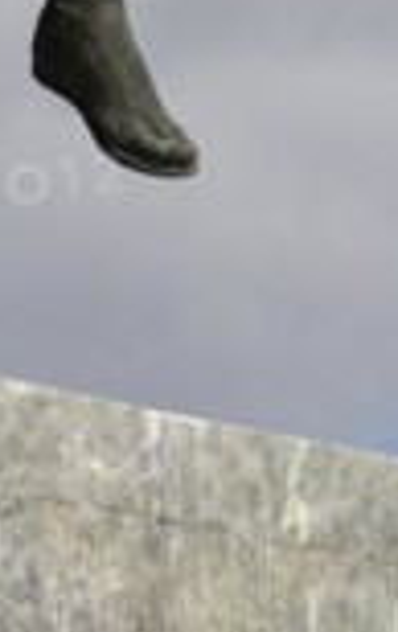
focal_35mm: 264
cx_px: -107
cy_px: -439
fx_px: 4556
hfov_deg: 5.0
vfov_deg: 7.7
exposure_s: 1/1250
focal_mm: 50
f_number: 4
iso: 64
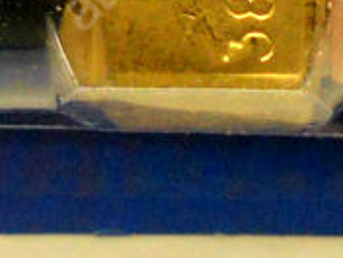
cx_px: 238
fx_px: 1803
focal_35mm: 182
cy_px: -405
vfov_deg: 7.5
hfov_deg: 10.9
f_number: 3.5
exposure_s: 1/50
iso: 400
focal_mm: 5.8
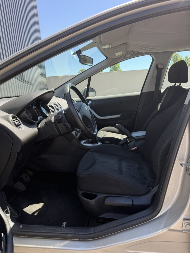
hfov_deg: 56.8
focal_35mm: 24
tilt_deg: -13.5
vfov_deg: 71.6
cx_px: 95
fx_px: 176
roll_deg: +5.8
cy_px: 126
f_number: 1.78
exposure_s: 1/878
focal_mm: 6.76
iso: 100
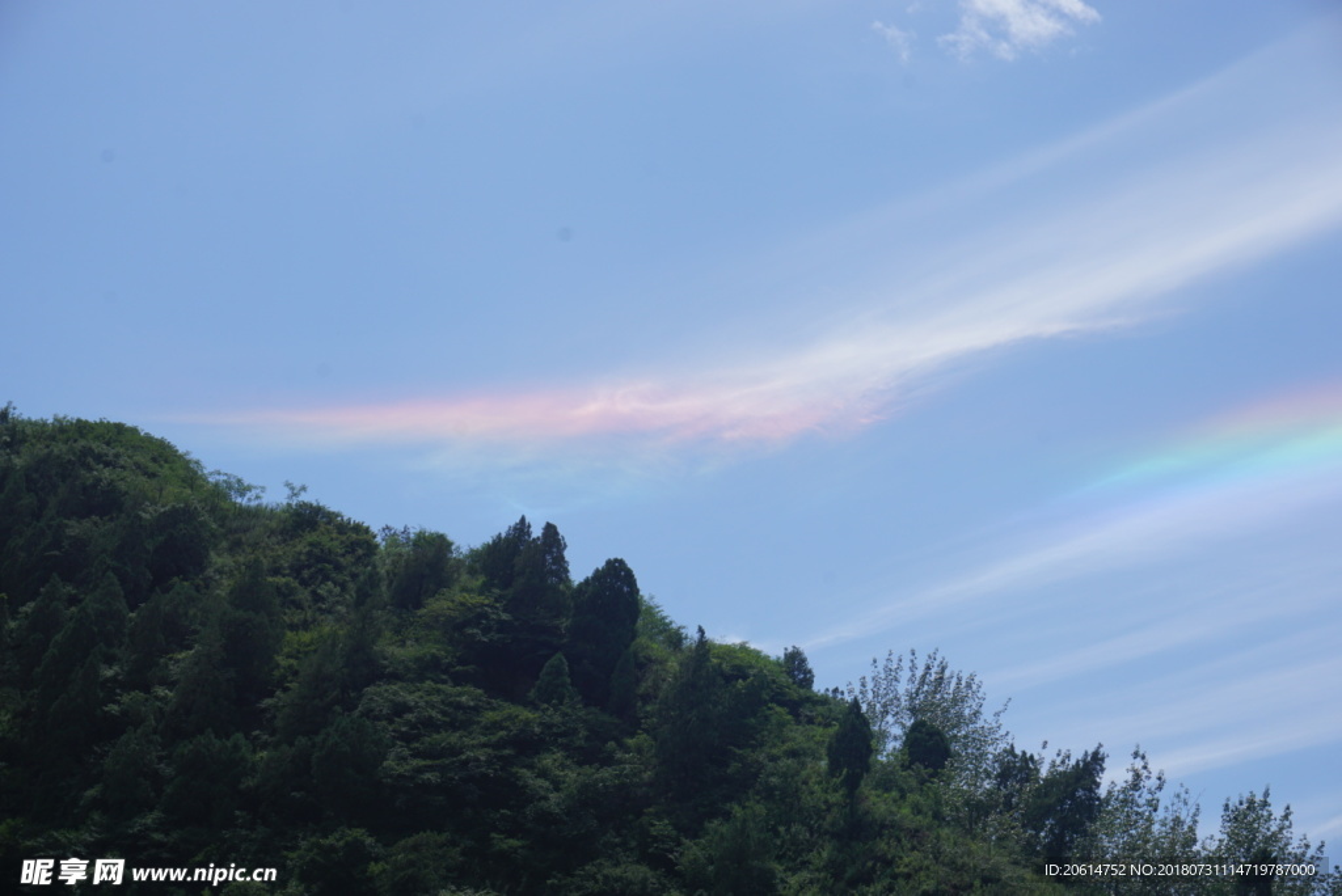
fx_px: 2797
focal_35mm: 75
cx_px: 671
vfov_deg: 18.2
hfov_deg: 27.0
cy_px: 448
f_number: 11
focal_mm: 50
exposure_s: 1/160
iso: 100
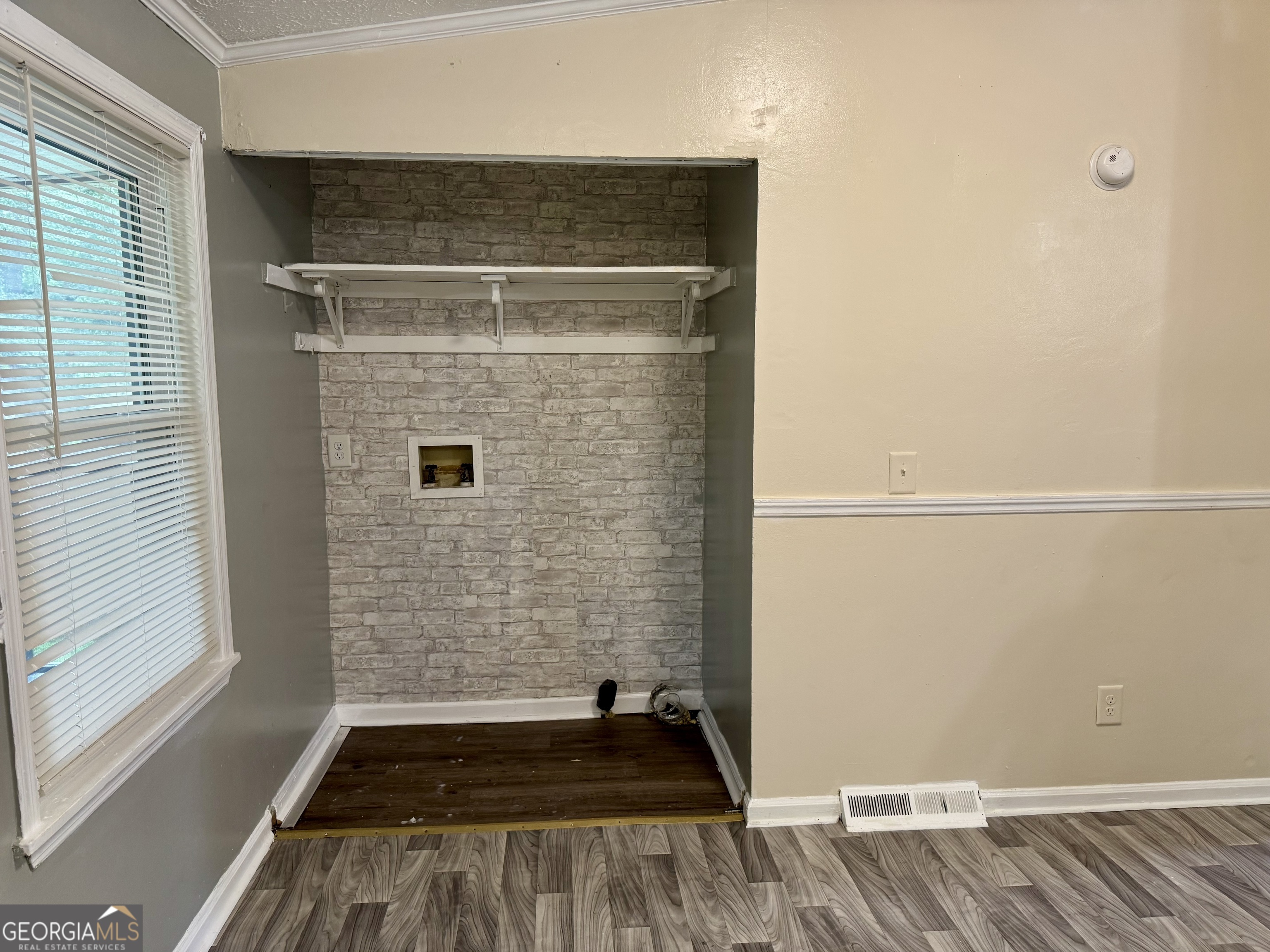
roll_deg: -0.4
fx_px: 881
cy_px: 476
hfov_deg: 71.6
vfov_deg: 56.8
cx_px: 635
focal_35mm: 24
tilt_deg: -7.6
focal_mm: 6.76
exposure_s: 1/60
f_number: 1.78
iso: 200
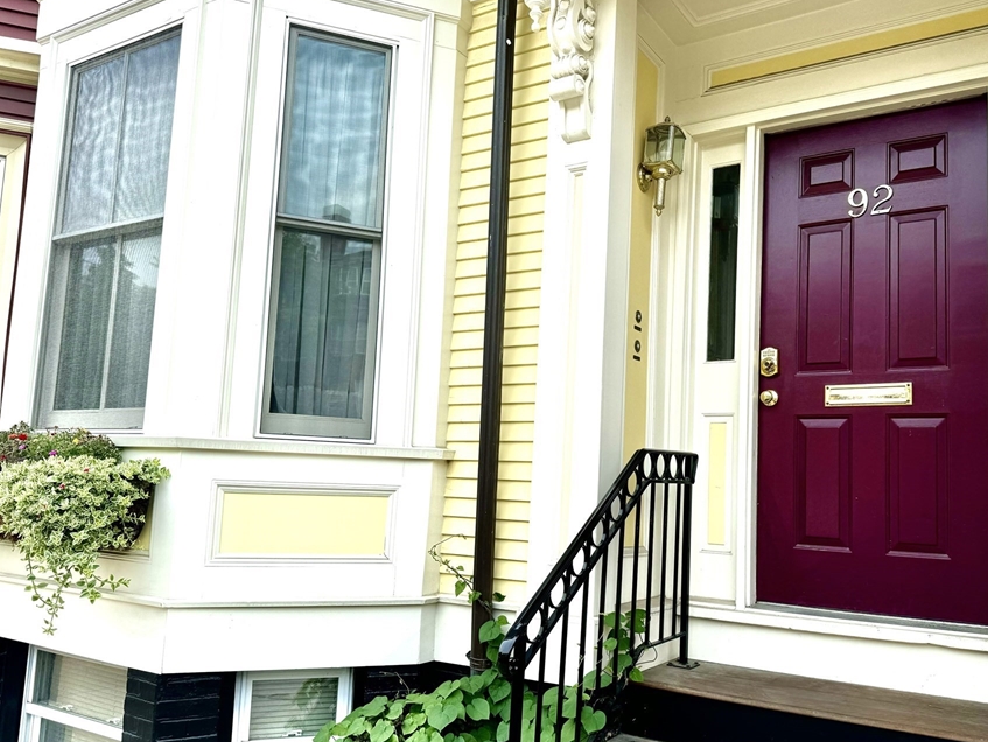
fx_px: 828
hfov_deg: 61.3
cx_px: 579
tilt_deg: +6.5
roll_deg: -2.7
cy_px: 396
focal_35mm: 29
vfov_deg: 48.2
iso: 80
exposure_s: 1/1923
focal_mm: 6.76
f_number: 1.78
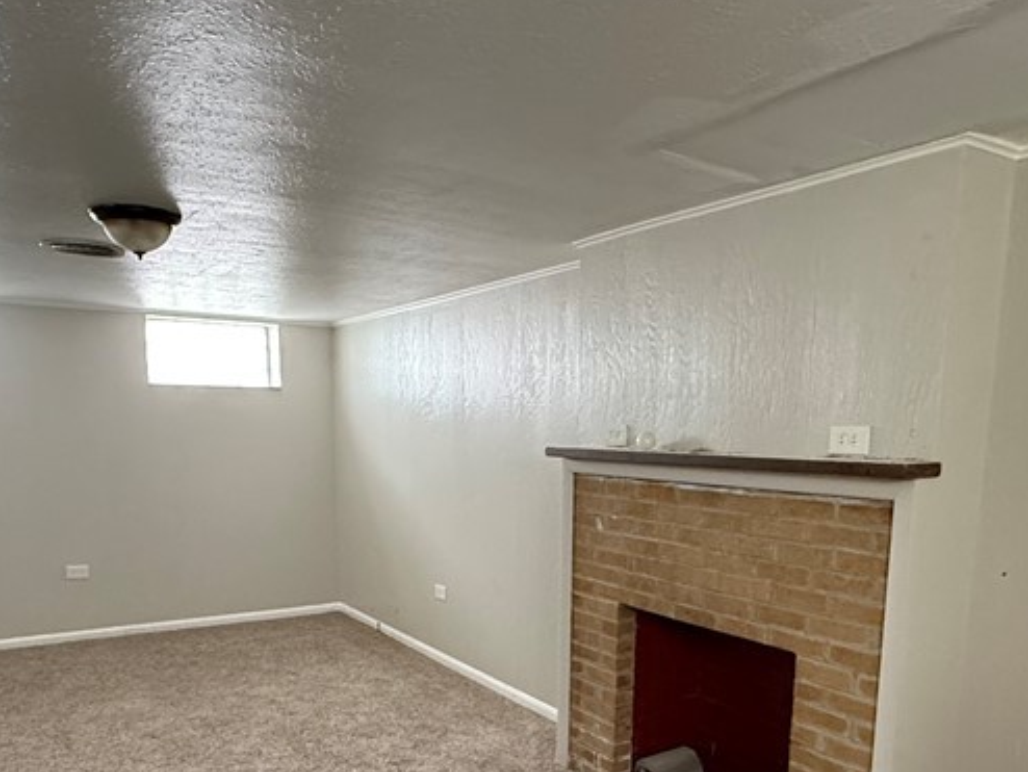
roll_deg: -0.1
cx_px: 526
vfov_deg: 46.6
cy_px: 572
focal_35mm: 29
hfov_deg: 61.6
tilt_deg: -9.0
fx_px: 862
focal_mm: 2.22
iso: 640
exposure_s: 1/60
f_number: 2.2
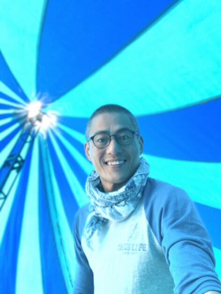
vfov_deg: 56.8
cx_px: 110
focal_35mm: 32
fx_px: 272
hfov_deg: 44.2
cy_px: 147
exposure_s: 1/40
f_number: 2.2
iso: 320
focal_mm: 2.87
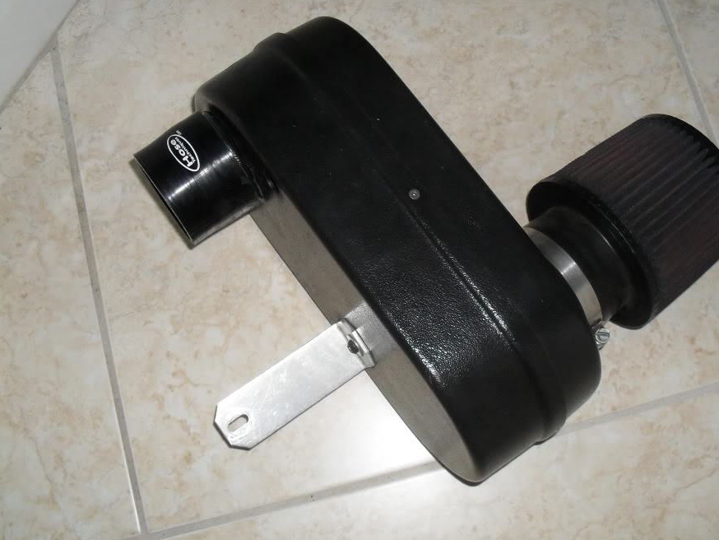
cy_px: 272
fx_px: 852
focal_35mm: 41
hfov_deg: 45.6
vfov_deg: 35.2
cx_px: 417
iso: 200
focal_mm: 6.3
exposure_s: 1/45
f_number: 3.2
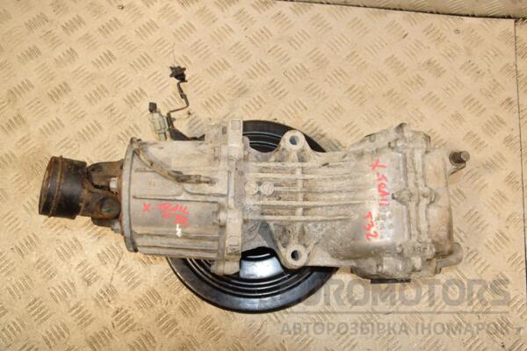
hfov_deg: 59.5
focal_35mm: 32
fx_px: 461
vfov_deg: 41.7
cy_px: 176
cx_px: 264
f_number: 9
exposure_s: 1/200
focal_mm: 21
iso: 800
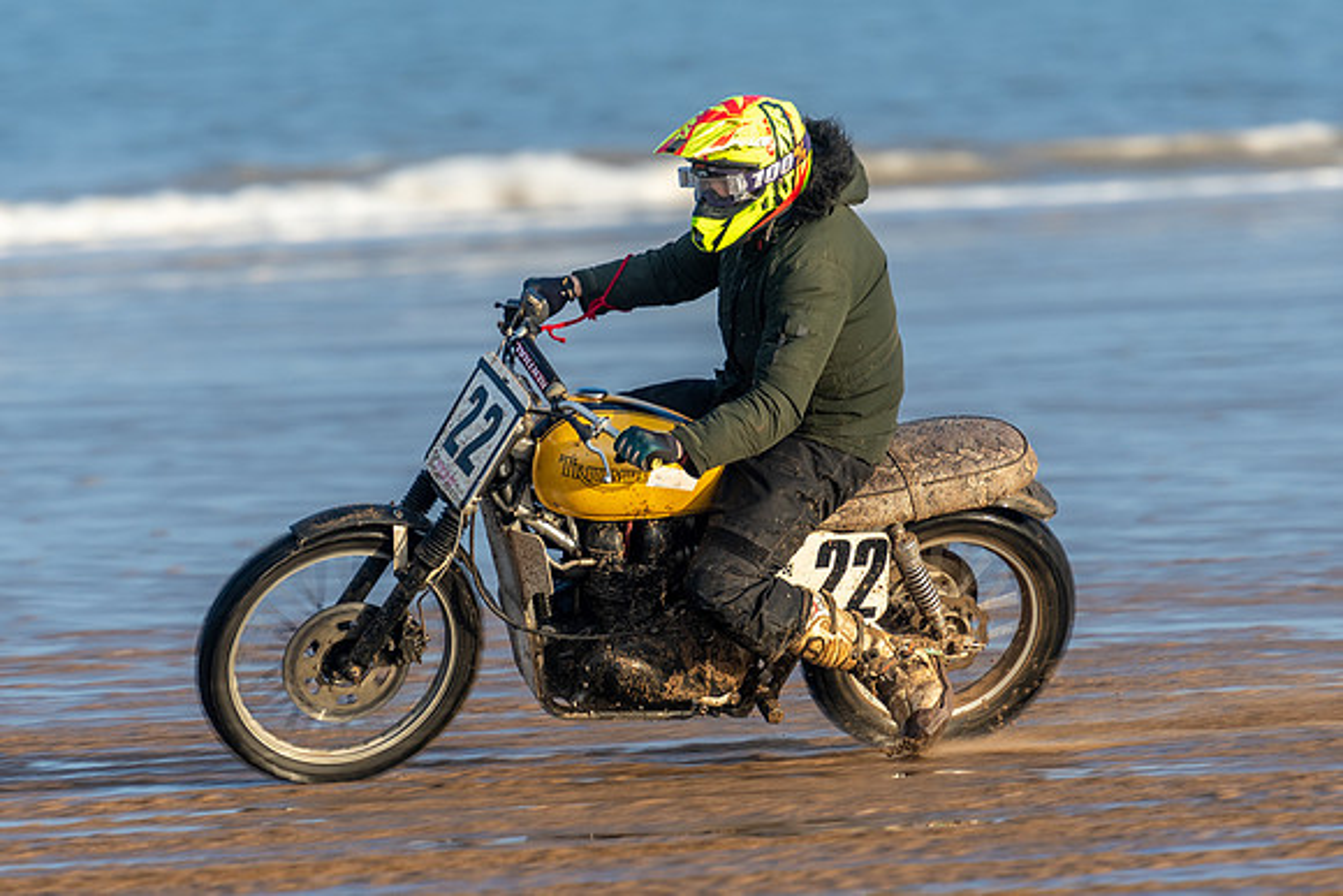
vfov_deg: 3.4
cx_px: 703
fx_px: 14939
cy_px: 501
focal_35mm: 400
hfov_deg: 5.1
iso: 100
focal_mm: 200
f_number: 2.8
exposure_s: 1/400
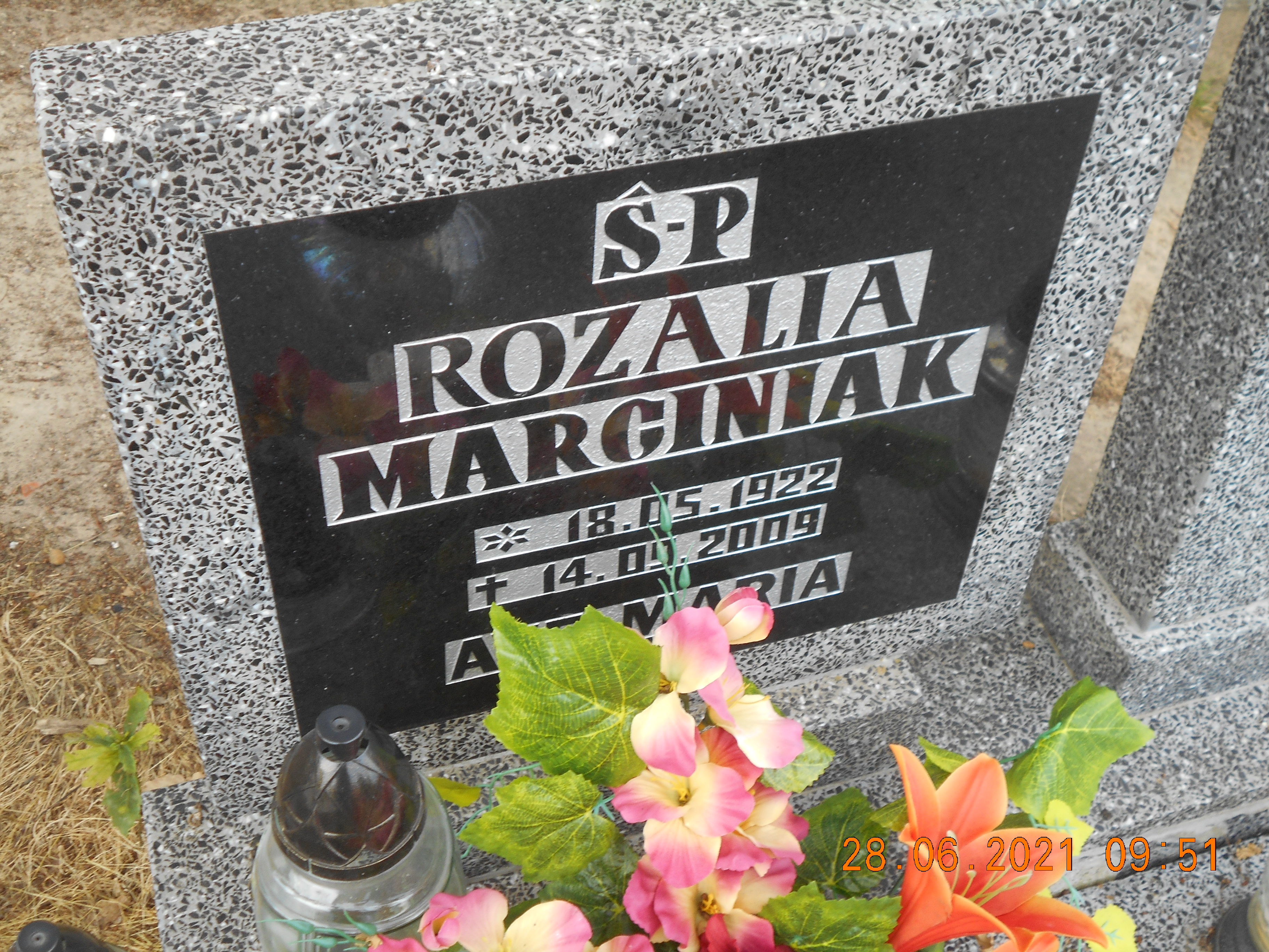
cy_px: 476
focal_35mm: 44
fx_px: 1613
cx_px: 634
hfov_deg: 42.9
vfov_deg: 32.9
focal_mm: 7.7
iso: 80
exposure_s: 1/100
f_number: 4.2
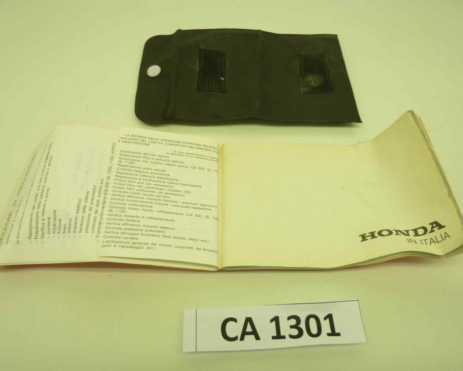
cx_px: 229
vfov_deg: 53.2
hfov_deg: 64.1
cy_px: 190
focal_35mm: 27
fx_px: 370
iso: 80
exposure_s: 1/40
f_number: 3.3
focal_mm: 4.1
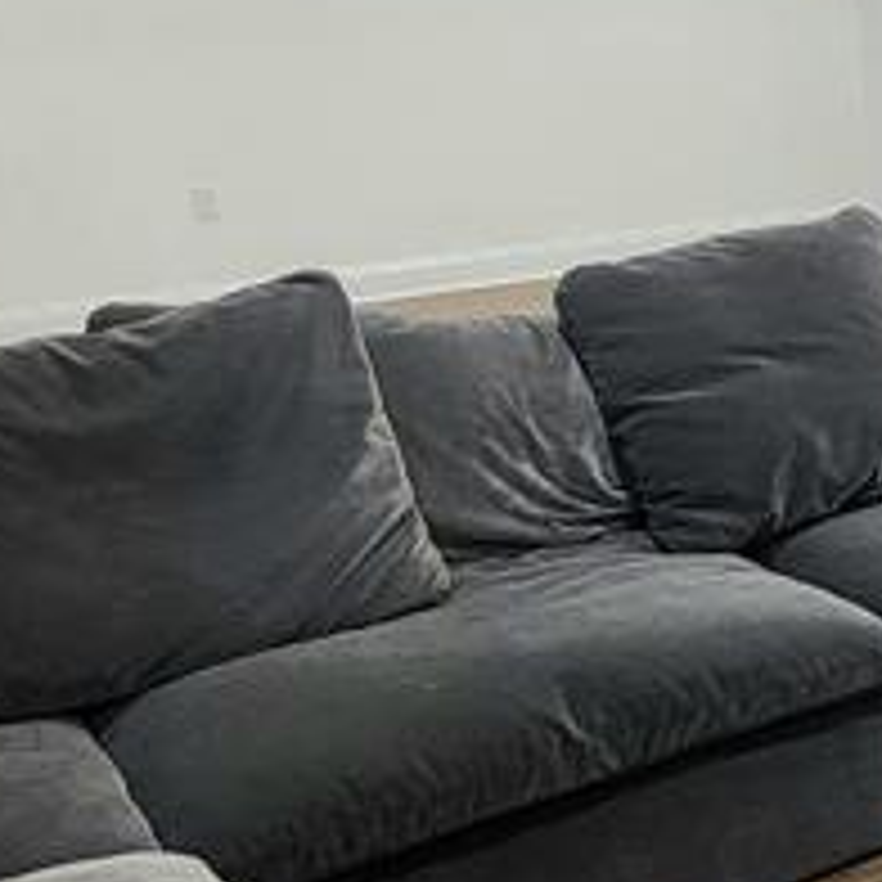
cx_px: 1372
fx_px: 1730
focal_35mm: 60
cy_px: 369
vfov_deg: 28.6
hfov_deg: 22.6
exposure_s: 1/40
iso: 400
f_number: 2.2
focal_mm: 2.2
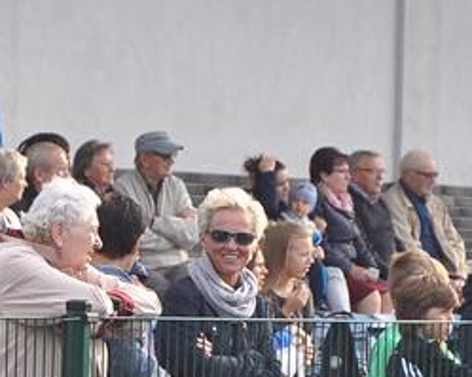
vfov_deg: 4.6
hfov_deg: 5.8
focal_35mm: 336
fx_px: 4692
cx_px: 209
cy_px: 393
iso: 640
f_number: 6.3
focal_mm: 70
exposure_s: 1/640
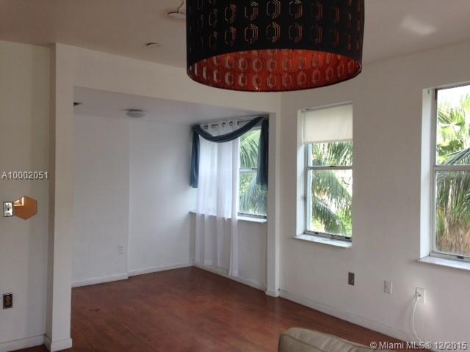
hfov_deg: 55.4
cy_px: 176
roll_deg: +0.2
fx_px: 448
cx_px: 235
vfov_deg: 42.9
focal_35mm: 33
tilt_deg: -1.3
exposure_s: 1/151
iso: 50
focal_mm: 4.12
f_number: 2.4
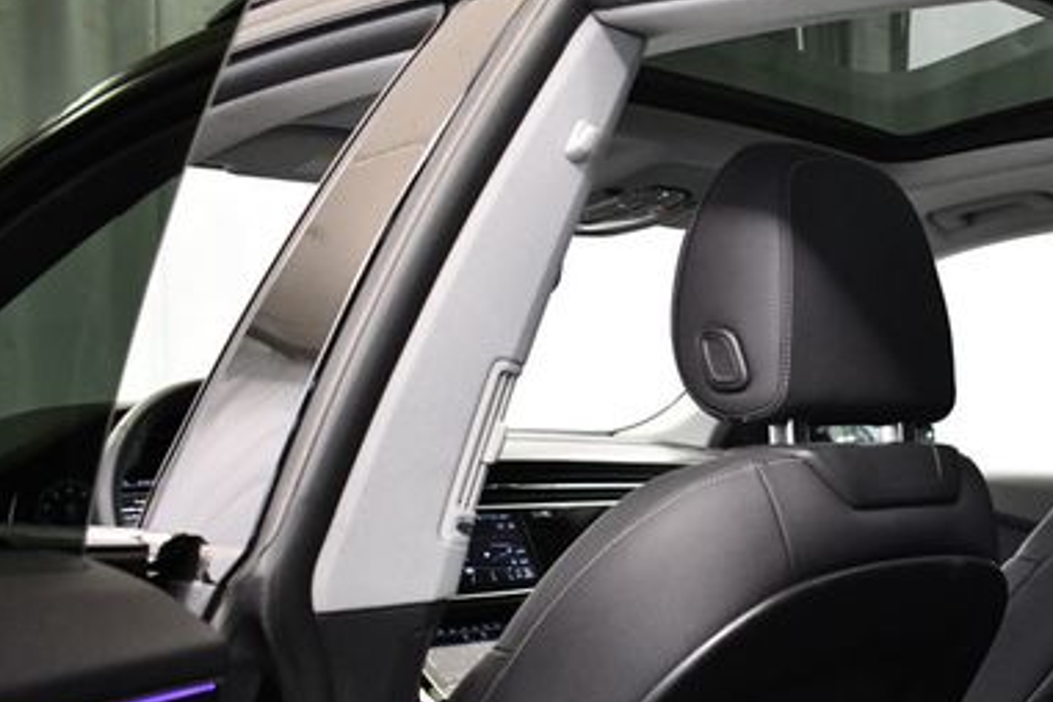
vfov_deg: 25.5
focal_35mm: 52
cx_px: 879
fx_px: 1521
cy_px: 572
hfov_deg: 36.6
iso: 3200
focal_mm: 21
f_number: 3.8
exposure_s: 1/80
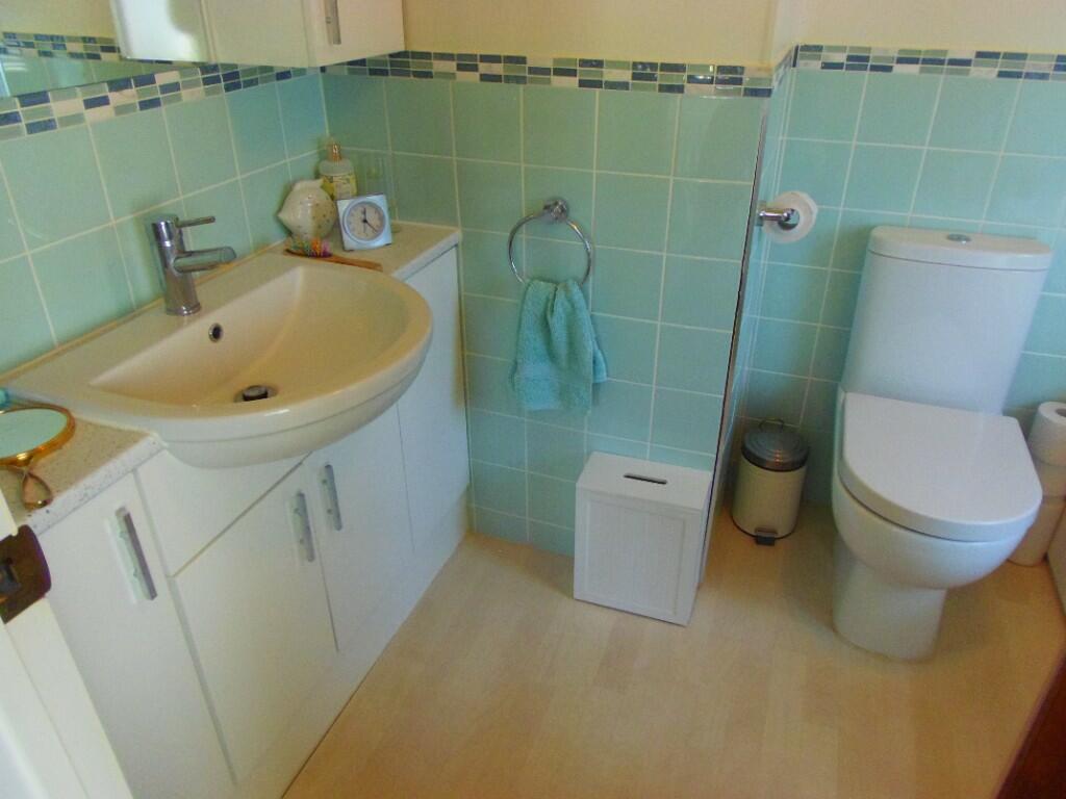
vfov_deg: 56.8
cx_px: 533
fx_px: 739
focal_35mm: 24
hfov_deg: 71.6
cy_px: 400
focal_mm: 4.3
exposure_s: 1/30
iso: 250
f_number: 2.9
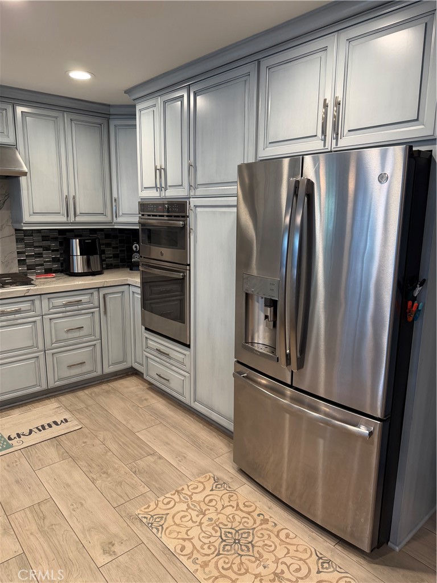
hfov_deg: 56.8
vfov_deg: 71.6
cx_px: 218
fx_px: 404
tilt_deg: -11.3
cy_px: 292
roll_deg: -0.6
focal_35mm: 24
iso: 160
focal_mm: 6.76
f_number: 1.78
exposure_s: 1/60
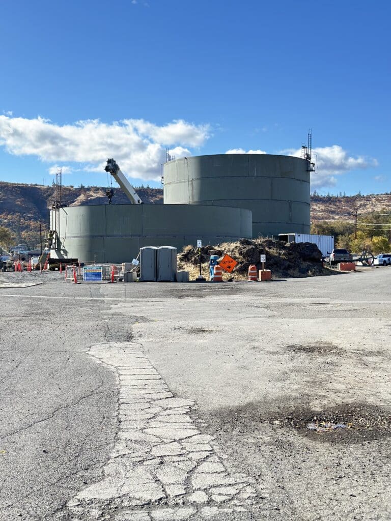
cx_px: 196
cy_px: 260
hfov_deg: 30.3
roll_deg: +0.5
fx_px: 723
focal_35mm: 48
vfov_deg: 39.7
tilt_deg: +1.0
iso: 80
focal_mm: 6.86
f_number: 1.78
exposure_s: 1/1751
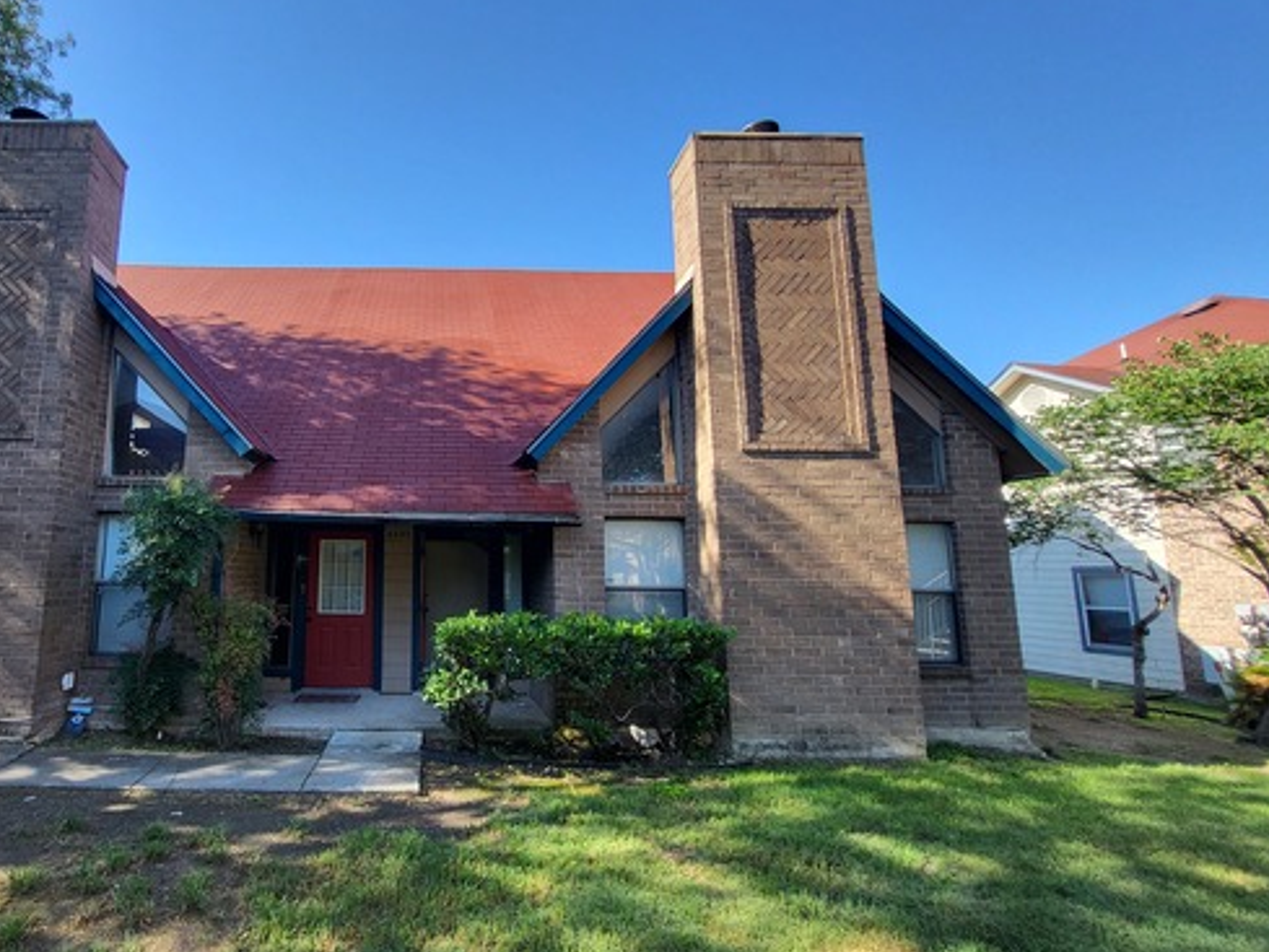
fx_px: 623
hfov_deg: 88.5
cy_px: 470
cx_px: 446
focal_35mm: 17
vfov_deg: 74.8
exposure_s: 1/266
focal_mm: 1.74
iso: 32
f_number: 2.2
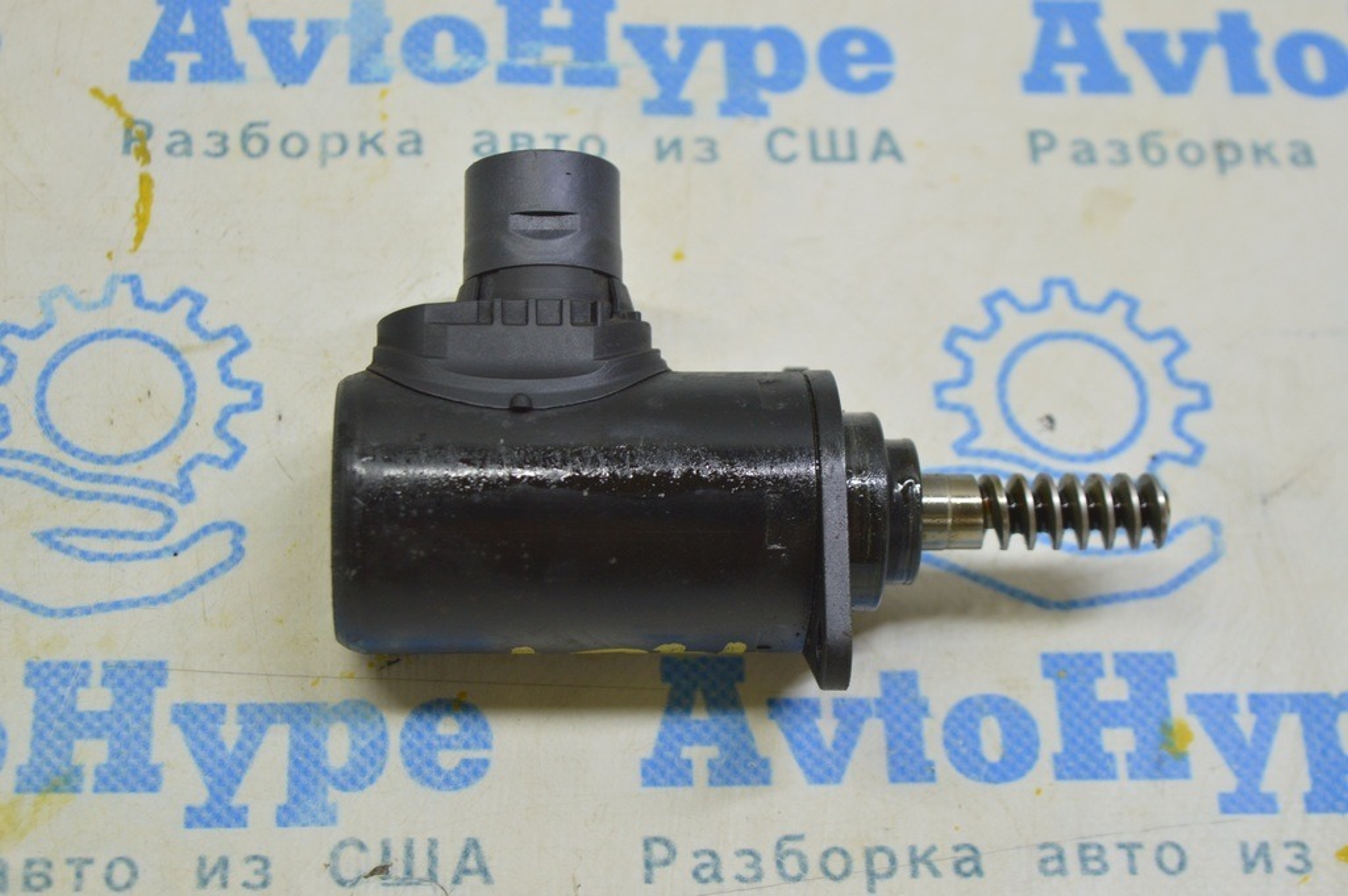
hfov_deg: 28.1
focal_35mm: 72
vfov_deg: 18.9
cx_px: 674
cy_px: 448
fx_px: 2694
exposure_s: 1/25
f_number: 5.6
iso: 400
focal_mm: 48
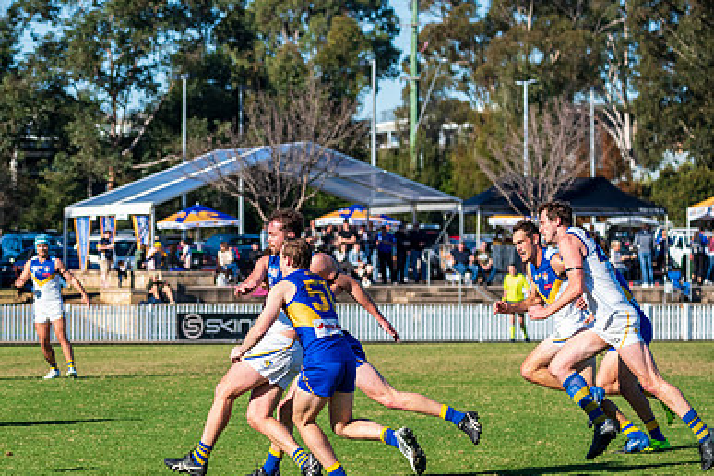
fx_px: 4462
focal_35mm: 225
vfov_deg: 6.1
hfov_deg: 9.1
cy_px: 283
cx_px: 181
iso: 800
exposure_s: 1/2000
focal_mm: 150
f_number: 7.1
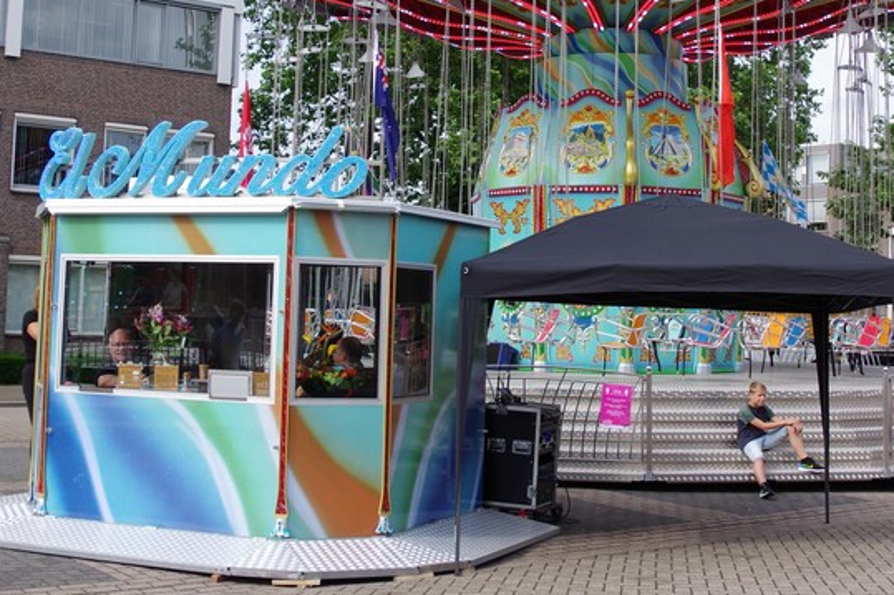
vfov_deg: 23.6
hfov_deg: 34.8
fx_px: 1415
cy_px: 165
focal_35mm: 57
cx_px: 569
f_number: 8
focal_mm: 20
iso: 400
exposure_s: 1/500
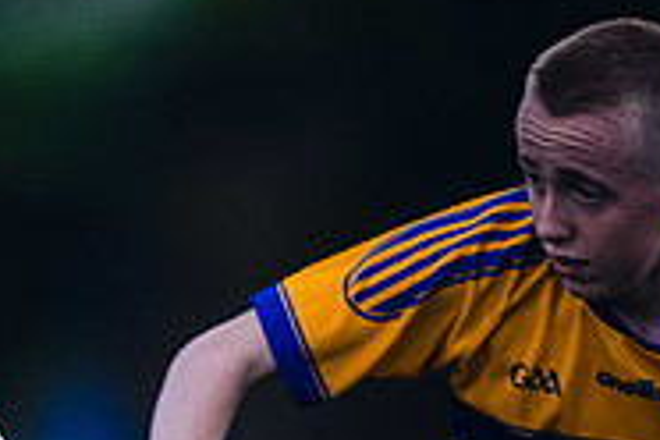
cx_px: -255
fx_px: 22805
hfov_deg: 1.7
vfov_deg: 1.1
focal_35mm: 1244
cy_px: 662
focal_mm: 400
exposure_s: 1/800
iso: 3200
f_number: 2.8
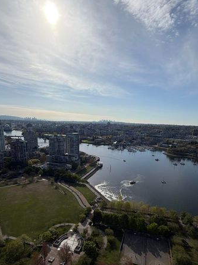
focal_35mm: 21
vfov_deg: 77.7
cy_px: 165
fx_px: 160
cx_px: 99
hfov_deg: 63.4
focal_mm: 2.22
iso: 20
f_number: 2.2
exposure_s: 1/2320
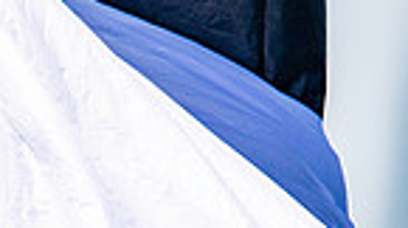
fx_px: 27164
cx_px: -51
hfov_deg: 0.9
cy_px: 521
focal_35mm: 2515
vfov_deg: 0.5
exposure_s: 1/4000
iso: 400
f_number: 5
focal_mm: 600
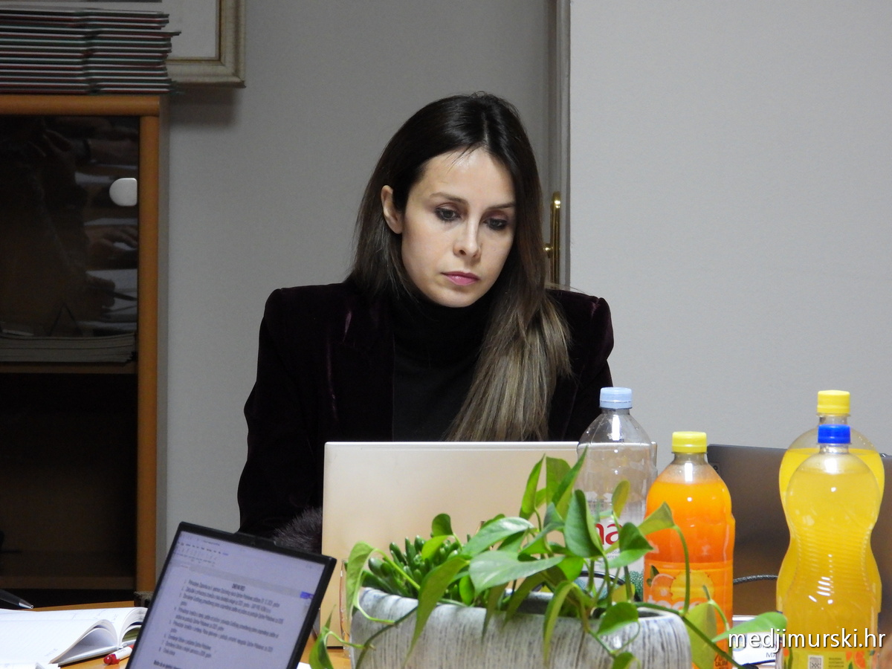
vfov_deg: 6.3
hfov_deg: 8.4
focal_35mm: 235
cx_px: 446
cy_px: 334
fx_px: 6056
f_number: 4.5
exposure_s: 1/30
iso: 800
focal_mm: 42.2
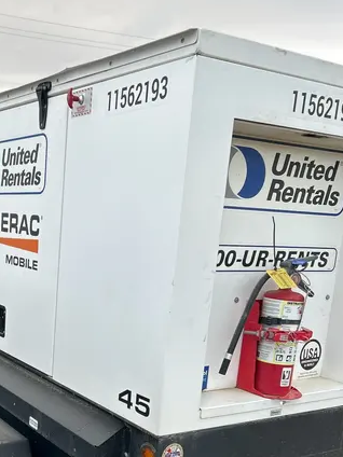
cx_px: 54
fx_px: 595
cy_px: 348
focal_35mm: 45
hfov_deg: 31.1
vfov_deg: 40.8
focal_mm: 5.7
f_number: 1.5
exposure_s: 1/121
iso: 40
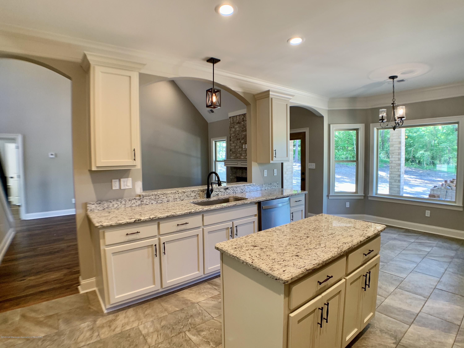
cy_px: 174
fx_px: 349
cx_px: 232
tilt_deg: -4.3
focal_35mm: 26
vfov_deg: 53.1
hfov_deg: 67.3
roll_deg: +0.7
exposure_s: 1/66
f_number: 1.8
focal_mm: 4.25
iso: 100
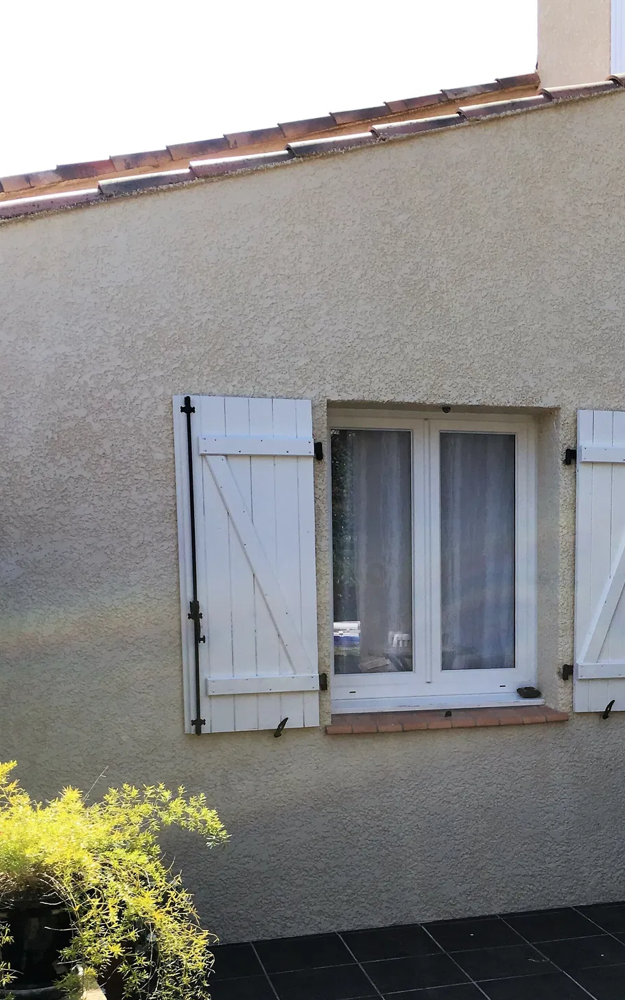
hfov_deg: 28.1
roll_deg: -0.6
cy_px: 685
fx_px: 1226
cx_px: 488
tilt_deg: -6.2
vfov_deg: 43.6
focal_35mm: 45
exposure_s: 1/663
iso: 25
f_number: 2.2
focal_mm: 4.15
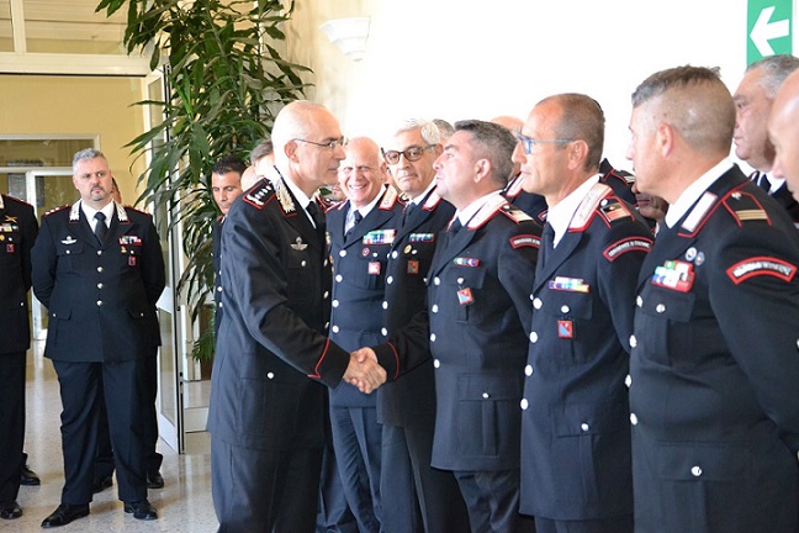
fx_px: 1398
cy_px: 266
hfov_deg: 31.9
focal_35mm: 63
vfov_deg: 21.6
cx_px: 400
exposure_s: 1/60
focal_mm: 42
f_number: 4.8
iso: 2500
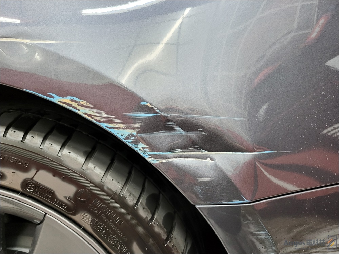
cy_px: 127
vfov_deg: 53.1
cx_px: 170
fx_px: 255
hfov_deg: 67.3
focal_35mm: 26
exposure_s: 1/30
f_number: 1.8
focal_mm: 5.4
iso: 500
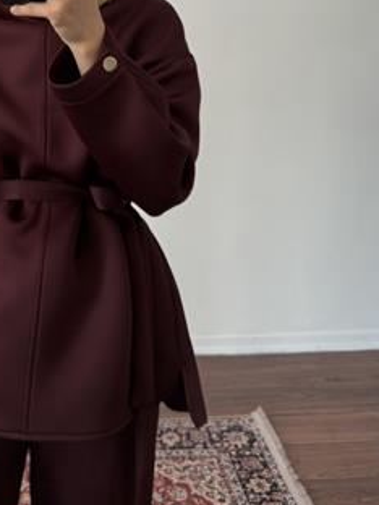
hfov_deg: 33.9
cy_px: 95
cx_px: 68
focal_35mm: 41
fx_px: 599
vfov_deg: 43.4
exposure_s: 1/121
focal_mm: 6.76
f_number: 1.78
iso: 160
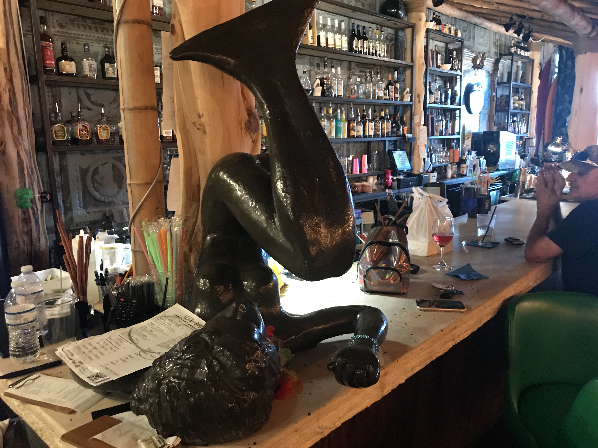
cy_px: 224
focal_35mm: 28
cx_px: 299
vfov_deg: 49.7
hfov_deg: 63.4
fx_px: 484
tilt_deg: -9.5
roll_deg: +0.3
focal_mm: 3.99
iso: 100
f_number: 1.8
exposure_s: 1/6
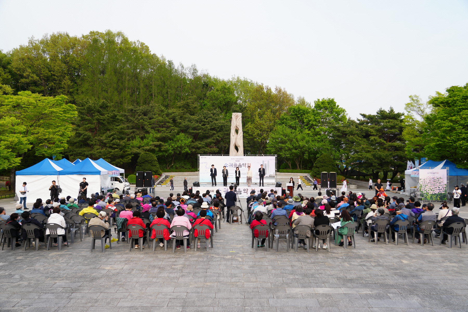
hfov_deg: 60.3
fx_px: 403
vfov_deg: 42.3
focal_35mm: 31
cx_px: 234
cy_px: 156
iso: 100
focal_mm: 31
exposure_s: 1/250
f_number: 4
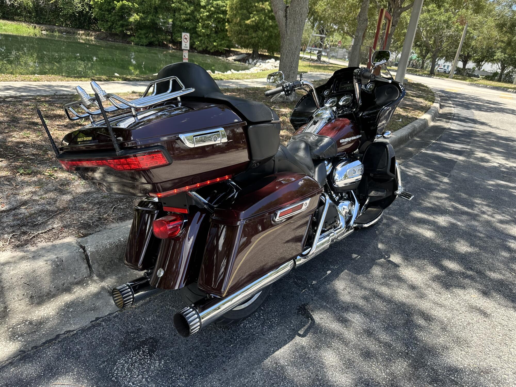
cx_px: 258
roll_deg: -8.1
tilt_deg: -21.1
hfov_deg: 71.6
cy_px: 194
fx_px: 358
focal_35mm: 24
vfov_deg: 56.8
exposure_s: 1/816
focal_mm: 6.86
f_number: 1.78
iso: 80
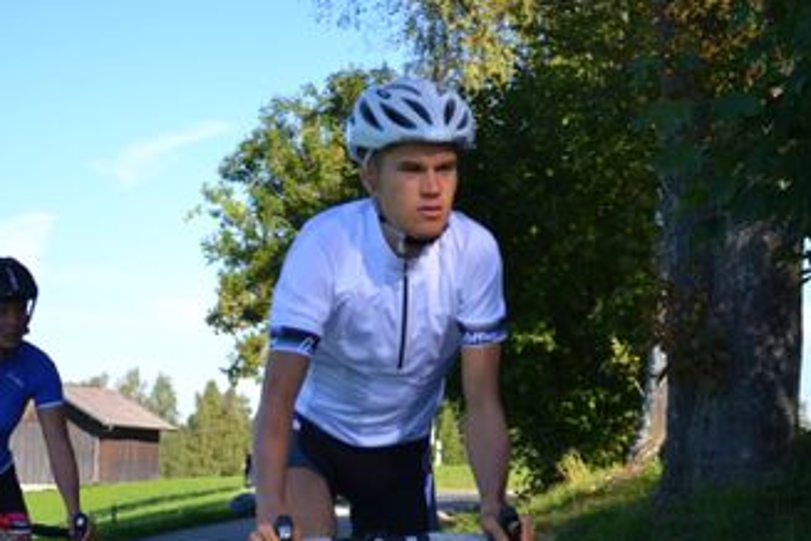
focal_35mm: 106
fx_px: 2383
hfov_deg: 19.3
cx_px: 317
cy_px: 302
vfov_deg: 12.9
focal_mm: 45
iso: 400
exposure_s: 1/1000
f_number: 5.3
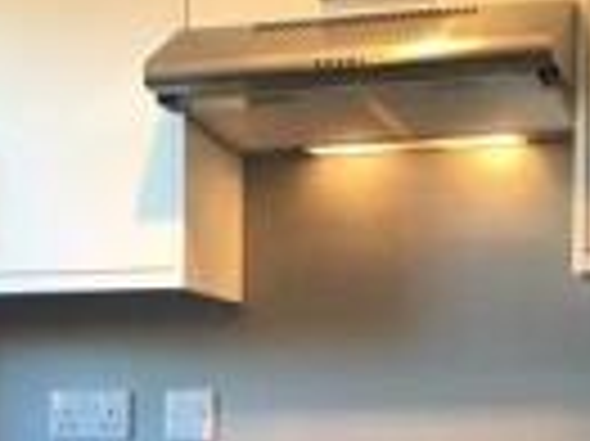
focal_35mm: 129
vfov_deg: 11.2
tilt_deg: -1.5
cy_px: 565
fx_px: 2197
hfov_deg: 15.2
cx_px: 146
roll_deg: -0.5
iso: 50
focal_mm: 4.15
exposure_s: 1/33
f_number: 2.2
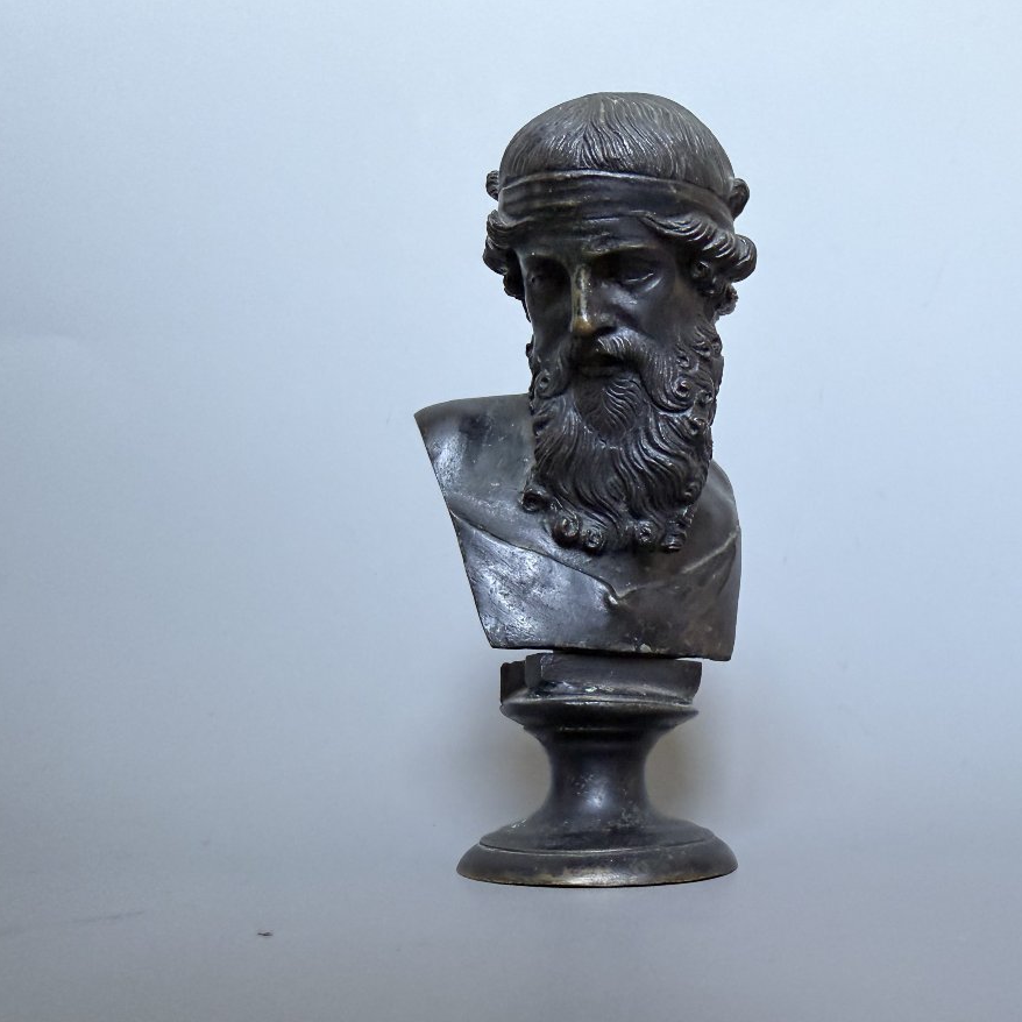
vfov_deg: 55.6
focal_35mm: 29
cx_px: 610
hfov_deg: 55.2
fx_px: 969
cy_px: 521
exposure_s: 1/50
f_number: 2.2
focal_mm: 2.22
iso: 400
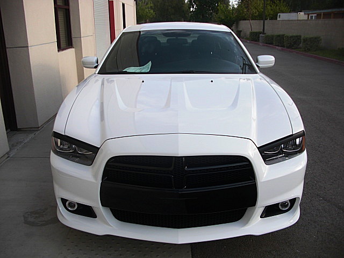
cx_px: 172
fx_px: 358
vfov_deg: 39.7
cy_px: 129
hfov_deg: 51.4
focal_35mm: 36
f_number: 2.8
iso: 50
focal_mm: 6.3
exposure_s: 1/400
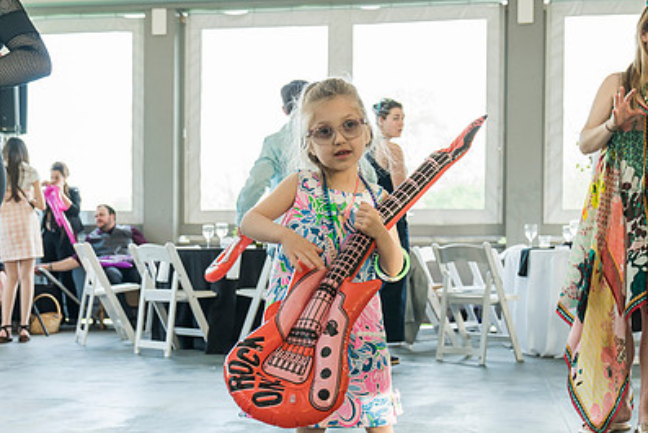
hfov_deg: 42.6
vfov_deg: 29.1
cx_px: 384
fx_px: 828
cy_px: 285
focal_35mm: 46
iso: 1250
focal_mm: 31
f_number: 4
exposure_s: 1/160
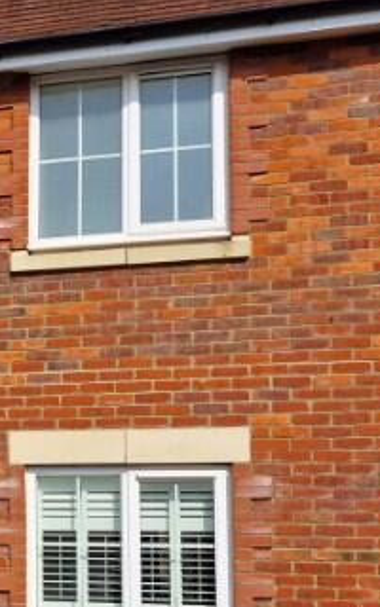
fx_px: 1292
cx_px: -260
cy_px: 438
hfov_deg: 15.0
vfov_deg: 26.2
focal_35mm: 78
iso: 50
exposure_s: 1/1592
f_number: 1.8
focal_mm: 6.4
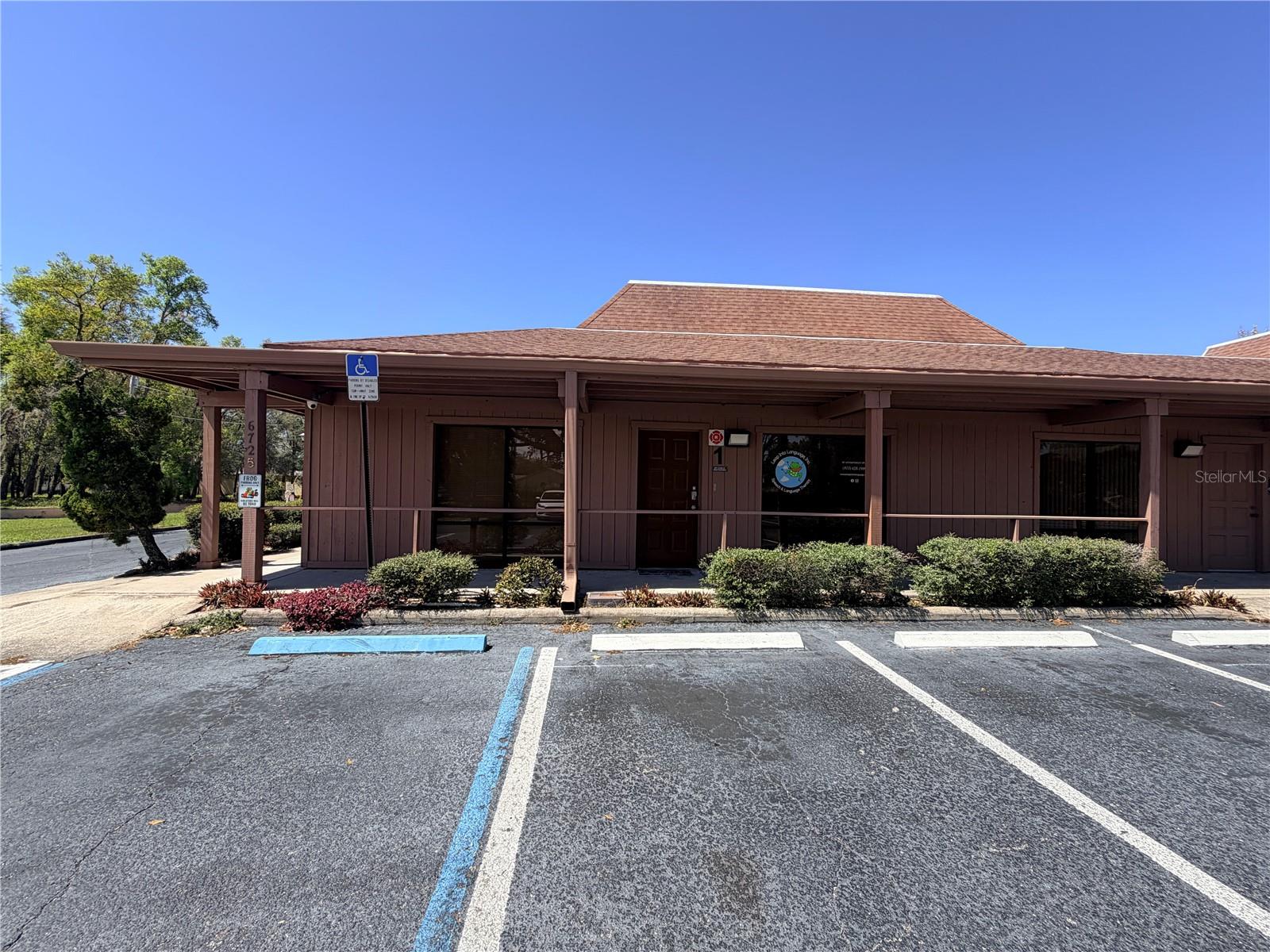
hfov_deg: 102.1
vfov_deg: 85.7
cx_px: 635
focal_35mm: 14
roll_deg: -1.2
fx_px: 514
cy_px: 476
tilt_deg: +0.8
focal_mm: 2.22
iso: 25
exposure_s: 1/770
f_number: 2.2
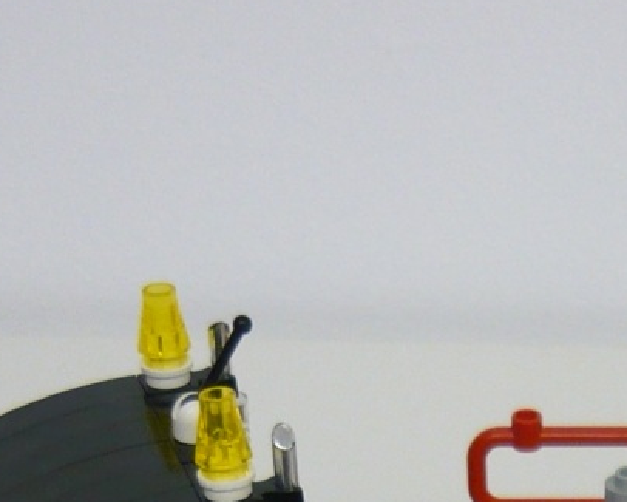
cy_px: 809
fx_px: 2357
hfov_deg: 14.6
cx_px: 768
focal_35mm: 127
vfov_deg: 11.5
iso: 250
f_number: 2.8
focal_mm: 5.5
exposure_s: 1/30
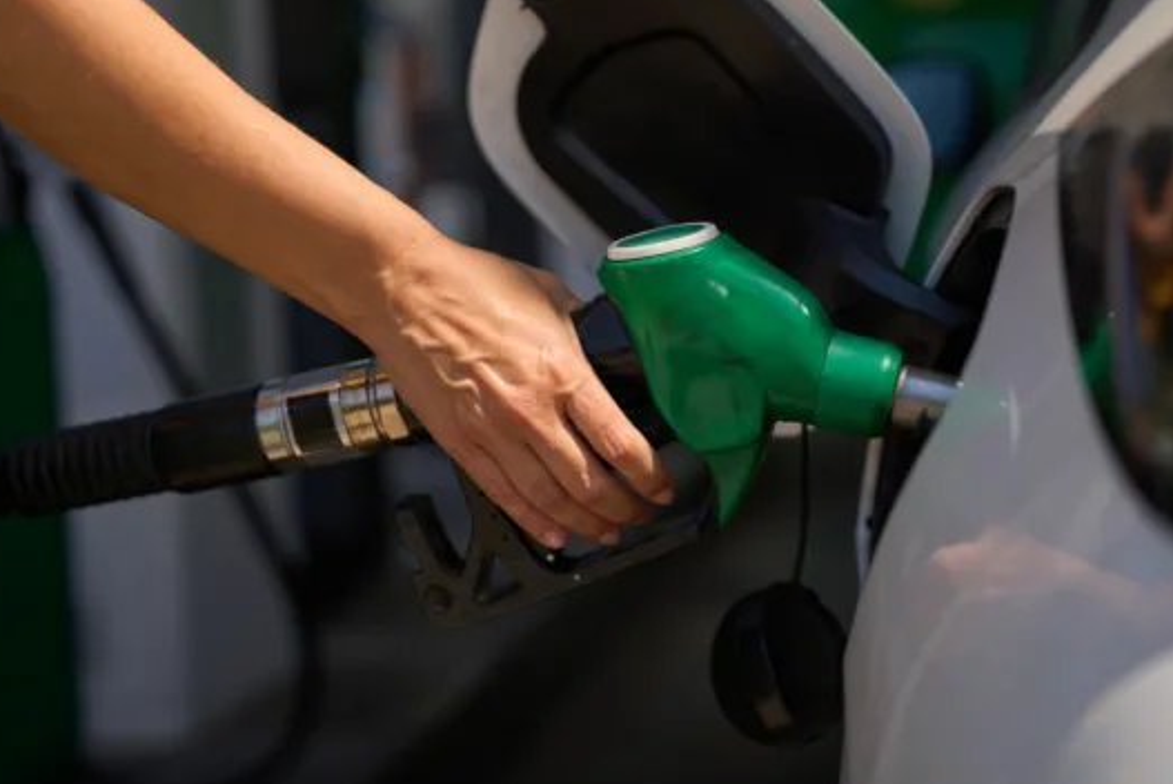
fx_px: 2152
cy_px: 301
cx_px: 528
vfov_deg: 20.6
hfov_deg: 30.5
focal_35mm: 66
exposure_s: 1/2000
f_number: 2
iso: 100
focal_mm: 50
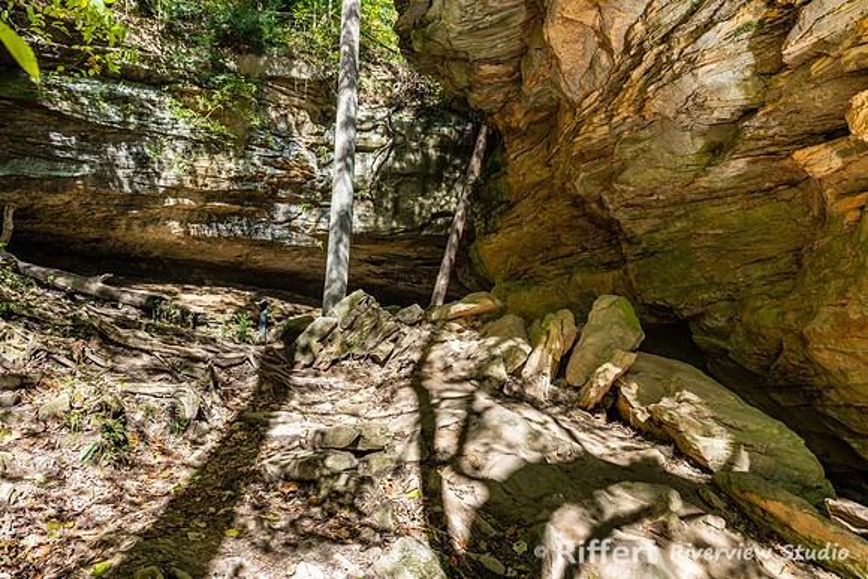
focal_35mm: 24
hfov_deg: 73.7
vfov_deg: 53.2
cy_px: 290
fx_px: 579
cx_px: 434
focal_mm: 24
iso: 400
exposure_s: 1/160
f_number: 8
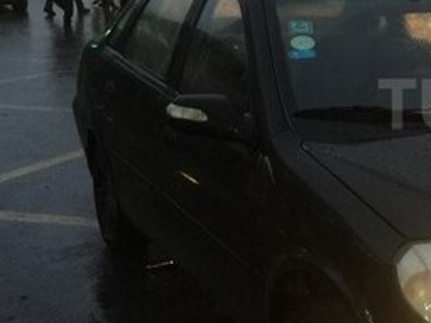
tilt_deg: -9.8
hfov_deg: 23.2
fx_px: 933
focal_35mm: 75
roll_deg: -0.9
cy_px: 104
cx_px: 551
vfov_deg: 19.6
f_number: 2.2
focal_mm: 4.15
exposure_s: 1/10
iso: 100
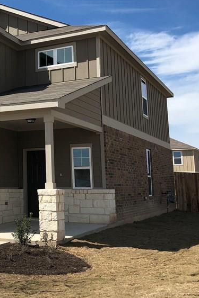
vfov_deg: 37.2
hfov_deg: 24.3
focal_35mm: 53
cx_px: -3
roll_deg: -0.8
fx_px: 440
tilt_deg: +6.7
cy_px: 103
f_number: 1.8
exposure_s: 1/2315
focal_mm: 4
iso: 20
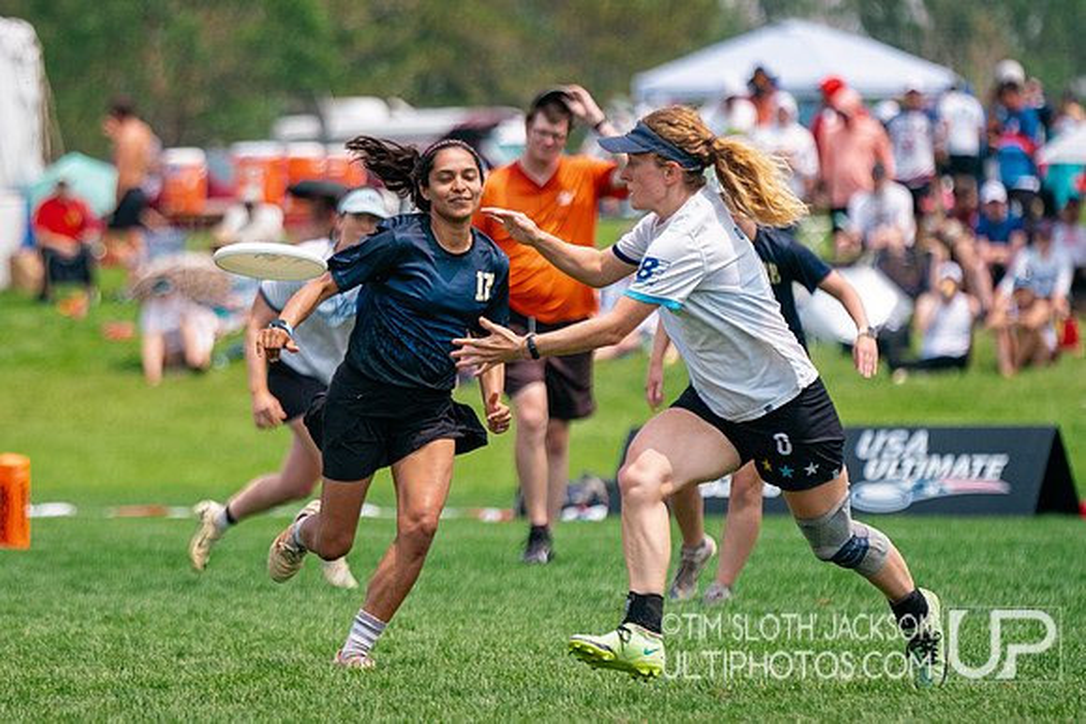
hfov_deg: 6.2
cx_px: 312
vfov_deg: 4.1
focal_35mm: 333
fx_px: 10062
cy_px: 388
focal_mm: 200
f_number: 3.2
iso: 400
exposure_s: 1/6400
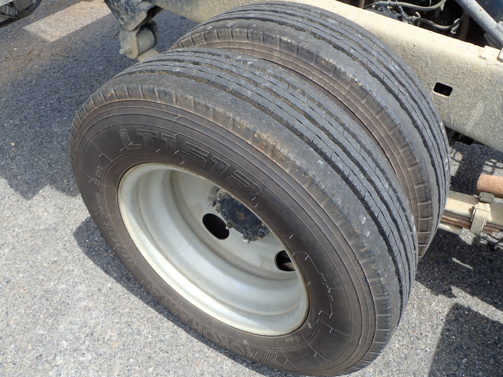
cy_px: 188
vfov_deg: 46.8
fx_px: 436
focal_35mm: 30
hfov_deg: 60.0
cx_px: 252
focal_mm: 5.5
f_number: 3.2
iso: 100
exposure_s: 1/320
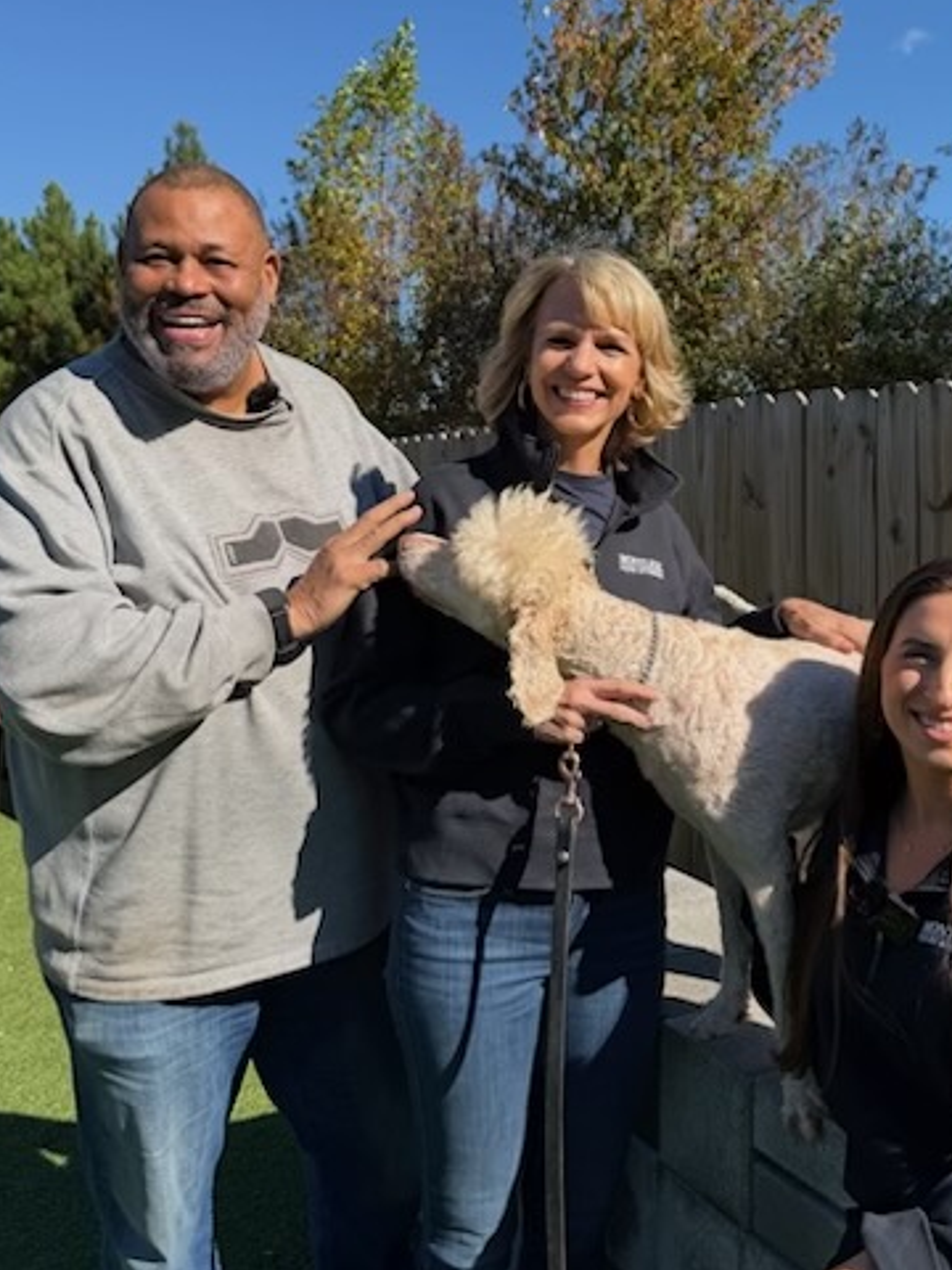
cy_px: 513
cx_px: 569
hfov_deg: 43.9
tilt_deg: -2.5
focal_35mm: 32
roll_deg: +0.3
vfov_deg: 56.4
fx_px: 1173
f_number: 1.78
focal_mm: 6.76
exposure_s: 1/3425
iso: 80
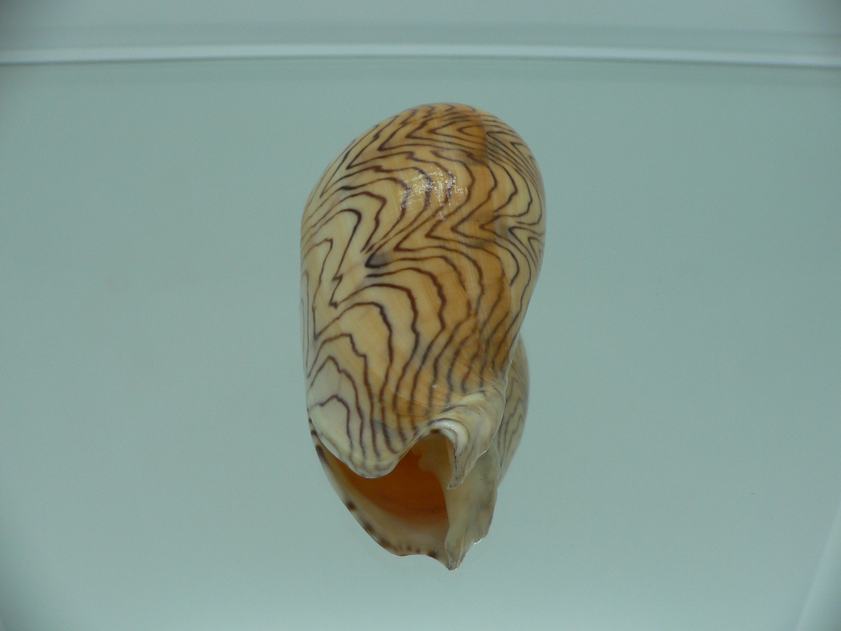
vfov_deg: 40.7
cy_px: 316
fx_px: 850
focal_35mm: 35
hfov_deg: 52.6
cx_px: 420
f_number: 2.8
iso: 80
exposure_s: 1/60
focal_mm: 4.6
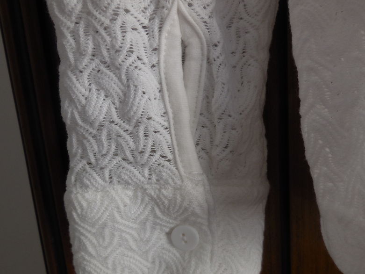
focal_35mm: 32
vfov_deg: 44.1
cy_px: 153
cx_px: 211
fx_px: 337
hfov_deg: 56.5
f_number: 3.1
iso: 125
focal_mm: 4.5
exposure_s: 1/60
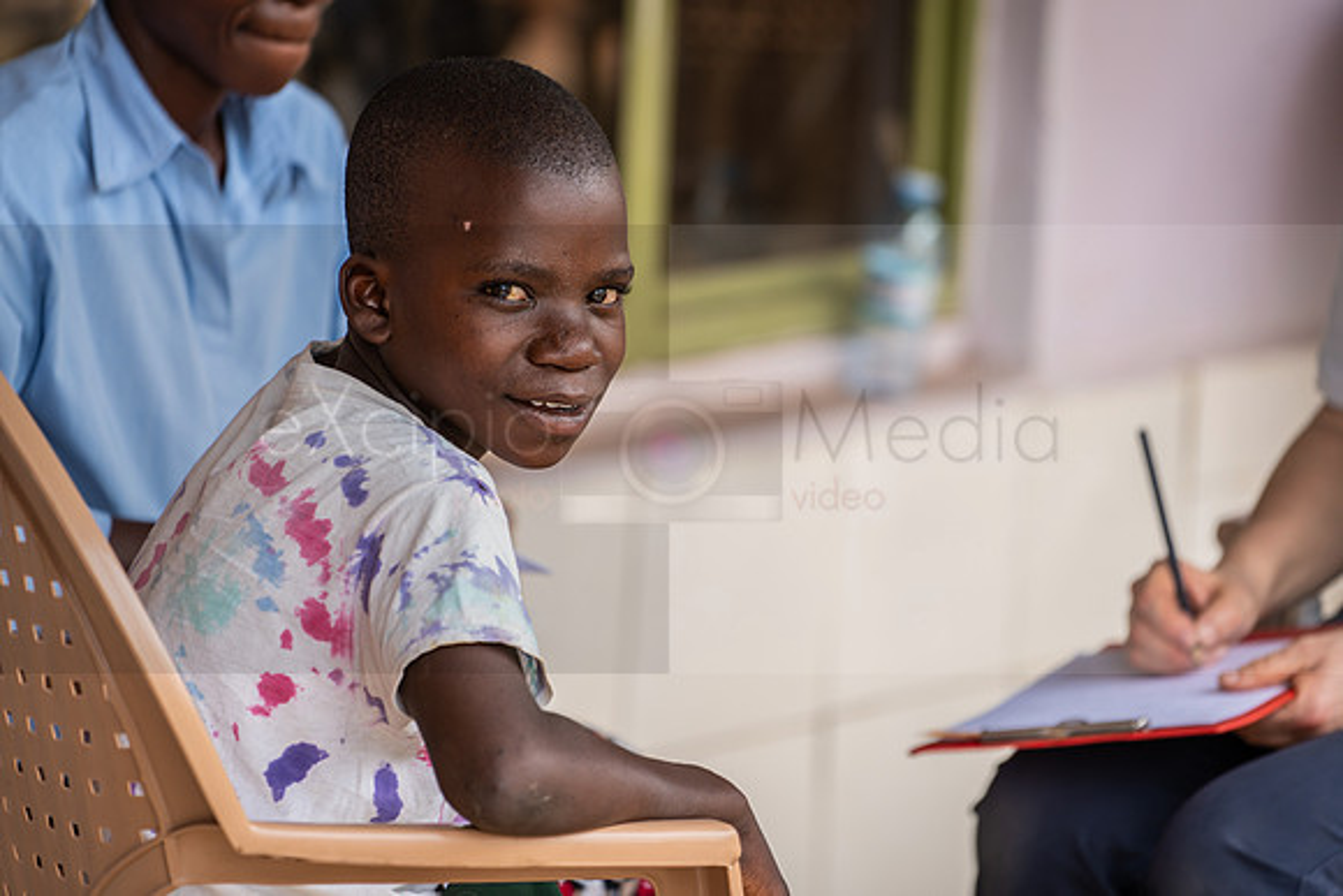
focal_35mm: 200
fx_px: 7463
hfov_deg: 10.3
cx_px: 672
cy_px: 448
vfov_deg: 6.9
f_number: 4
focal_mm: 200
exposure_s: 1/200
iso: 250
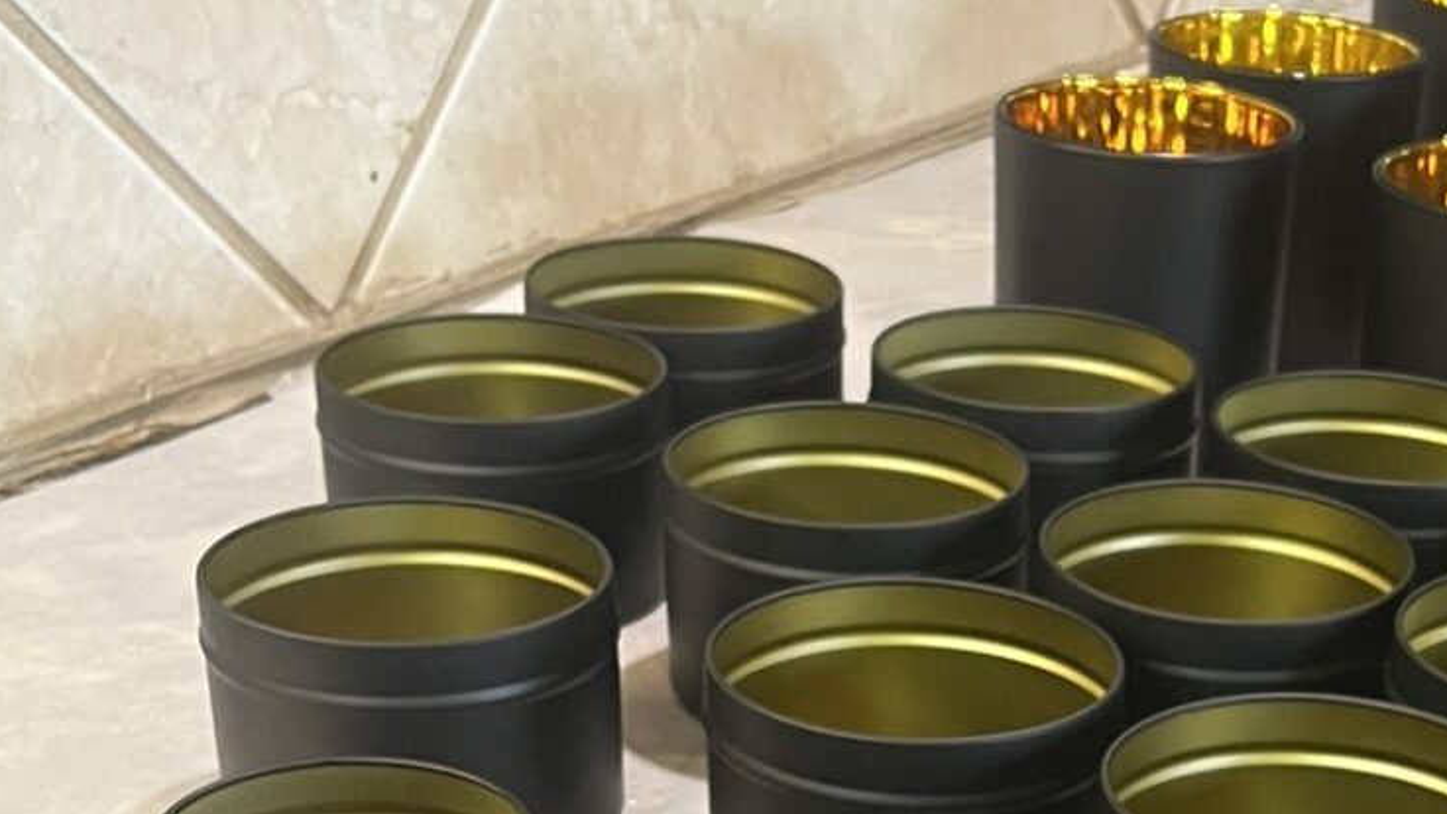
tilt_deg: -33.7
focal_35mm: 77
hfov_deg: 26.9
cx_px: 1184
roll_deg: -3.6
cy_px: 1241
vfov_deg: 14.6
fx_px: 2954
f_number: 1.6
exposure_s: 1/60
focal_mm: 5.1
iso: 500
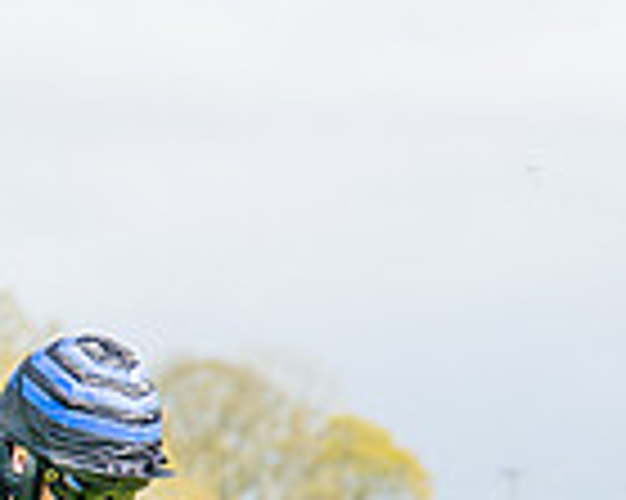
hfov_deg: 3.1
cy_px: 973
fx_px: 11627
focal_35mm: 628
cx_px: 68
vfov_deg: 2.5
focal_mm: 92
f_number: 4
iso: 200
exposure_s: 1/2500
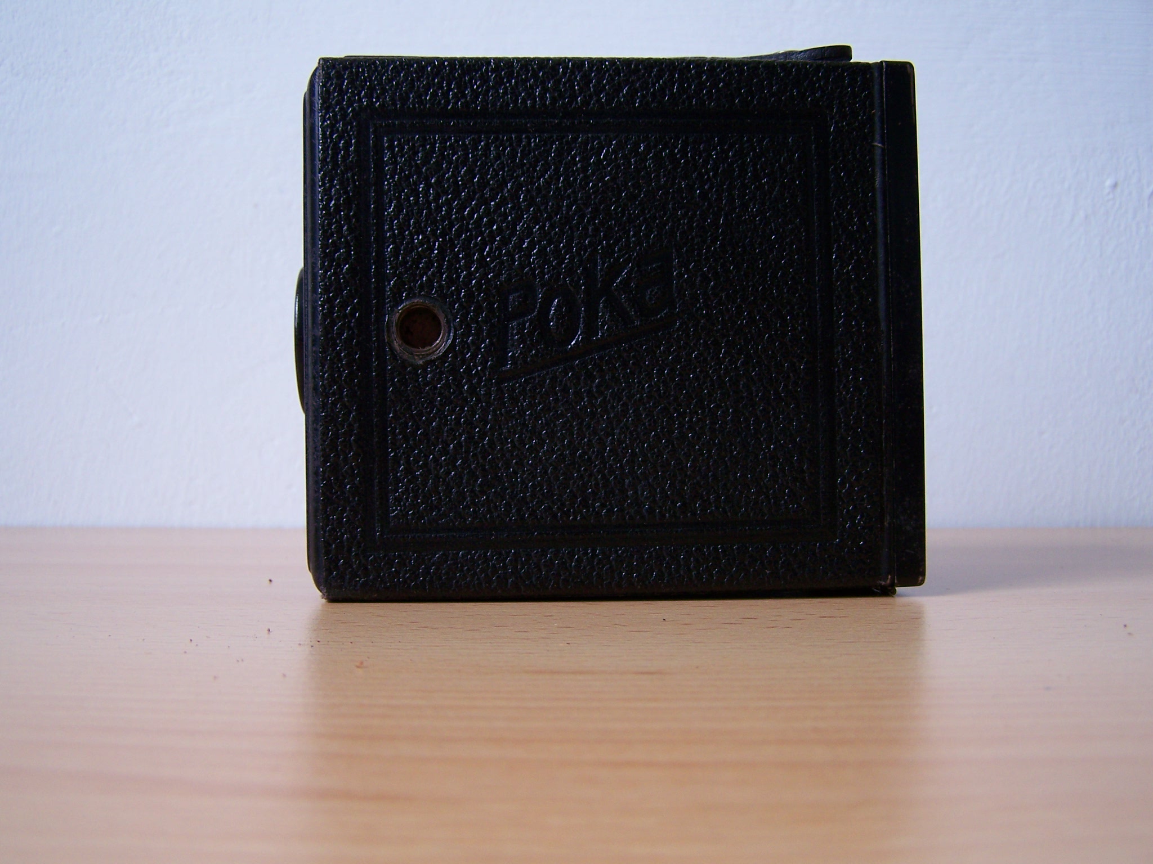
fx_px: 1266
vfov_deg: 37.7
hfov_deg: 49.0
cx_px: 576
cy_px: 432
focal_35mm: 38
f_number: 2.8
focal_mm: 6.3
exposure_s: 1/30
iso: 100
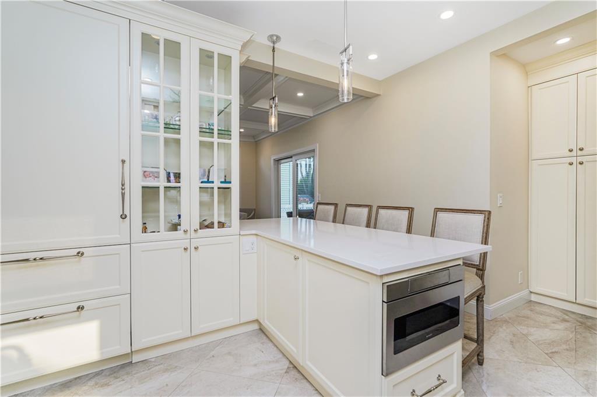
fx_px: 265
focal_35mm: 16
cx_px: 298
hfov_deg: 96.8
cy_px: 198
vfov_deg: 73.7
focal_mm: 16
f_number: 5.6
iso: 100
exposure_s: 1/60
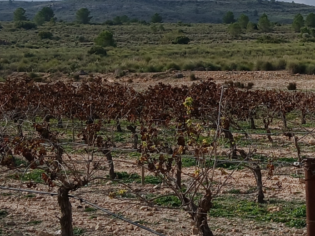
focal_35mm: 96
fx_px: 874
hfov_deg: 19.3
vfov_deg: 15.4
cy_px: 95
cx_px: 372
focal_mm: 3.98
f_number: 1.8
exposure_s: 1/673
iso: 20
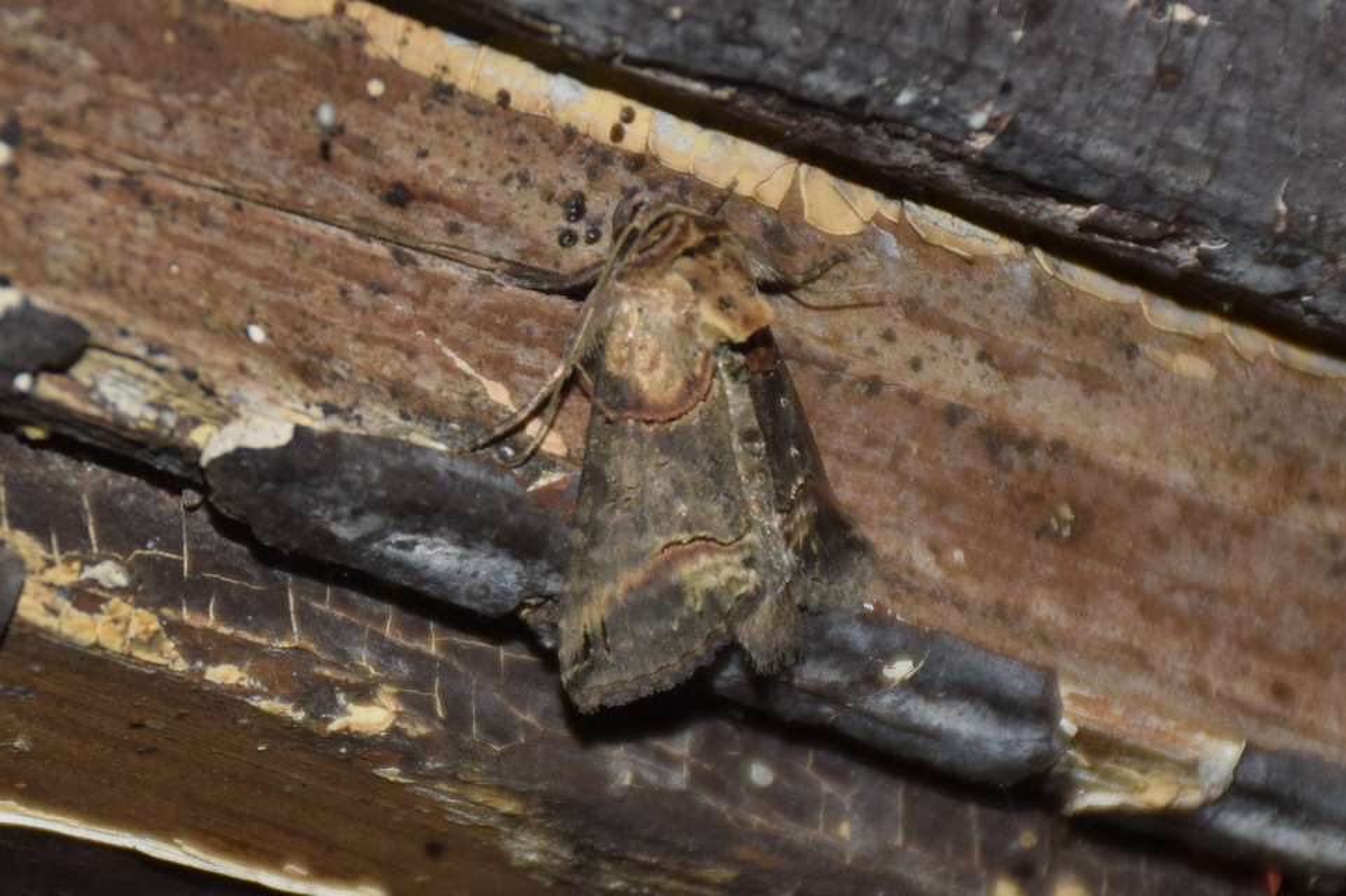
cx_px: 673
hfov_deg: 9.8
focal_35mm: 210
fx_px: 7849
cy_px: 448
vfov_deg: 6.5
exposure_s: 1/200
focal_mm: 140
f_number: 5.6
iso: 320
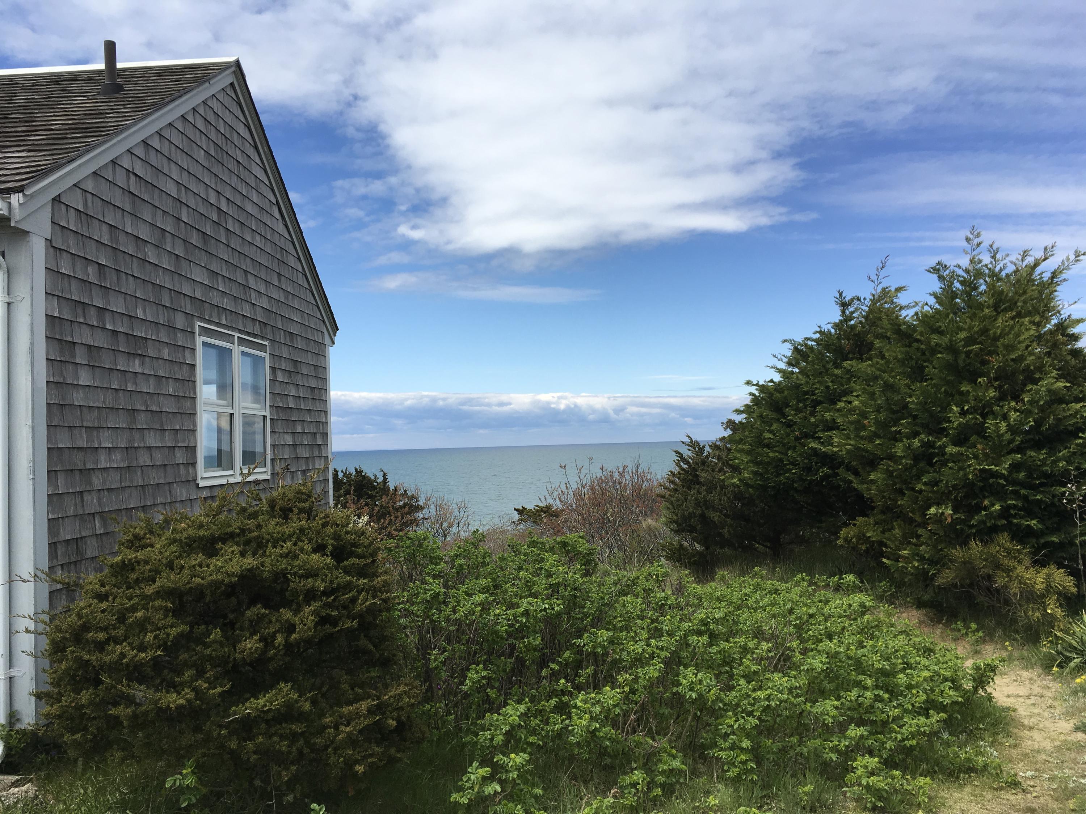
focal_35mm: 29
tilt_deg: +1.8
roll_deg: +2.3
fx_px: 910
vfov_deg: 48.2
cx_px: 543
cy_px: 407
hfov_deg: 61.7
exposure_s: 1/2262
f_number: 2.2
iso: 25
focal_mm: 4.15
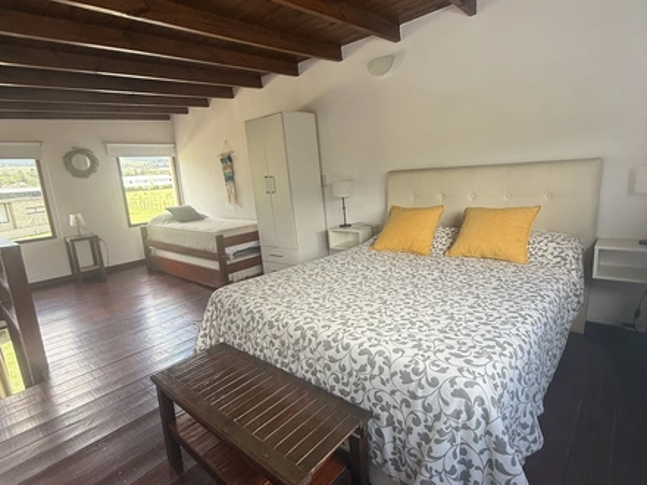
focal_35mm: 14
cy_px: 242
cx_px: 324
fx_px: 262
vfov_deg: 85.7
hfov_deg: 102.1
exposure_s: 1/100
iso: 40
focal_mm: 2.22
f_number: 2.2
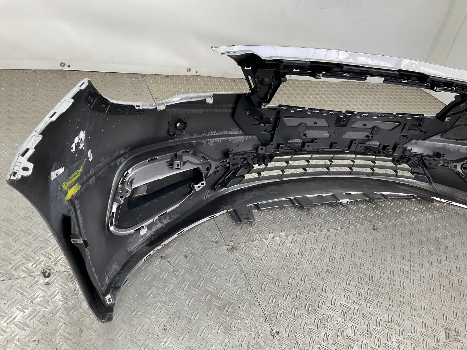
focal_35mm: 29
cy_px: 175
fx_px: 391
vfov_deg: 48.2
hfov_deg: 61.7
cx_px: 234
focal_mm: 3
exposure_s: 1/100
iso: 25
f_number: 1.8
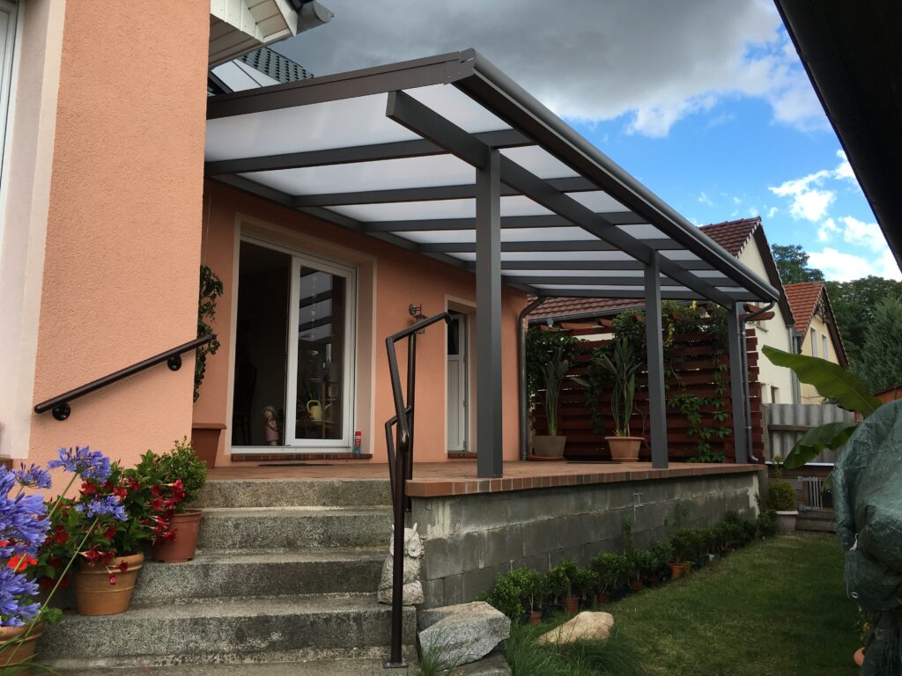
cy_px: 338
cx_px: 451
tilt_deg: +10.1
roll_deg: +0.7
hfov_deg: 61.7
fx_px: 756
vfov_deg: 48.2
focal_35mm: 29
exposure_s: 1/392
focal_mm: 4.15
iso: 25
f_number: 2.2
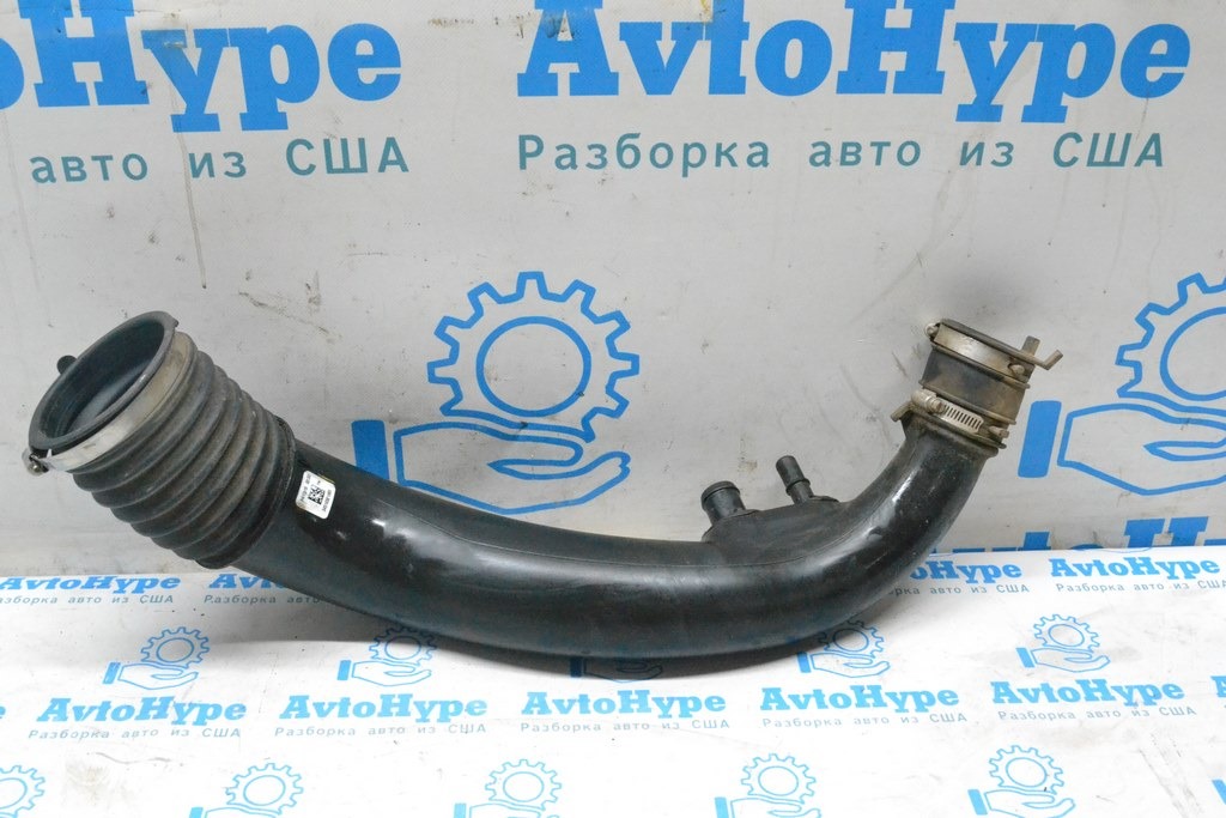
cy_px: 409
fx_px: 1328
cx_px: 613
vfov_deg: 34.2
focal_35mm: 39
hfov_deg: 49.5
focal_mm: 26
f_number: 9
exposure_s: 1/160
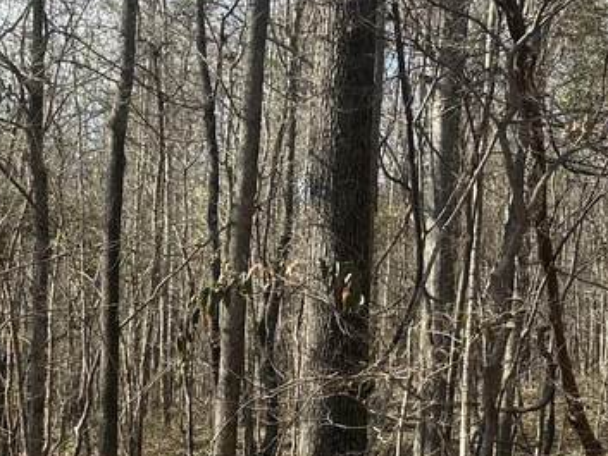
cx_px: 83
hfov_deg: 22.1
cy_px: 315
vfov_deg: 16.9
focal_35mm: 87
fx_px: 1529
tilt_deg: +2.9
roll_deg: -4.6
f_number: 1.78
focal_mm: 6.86
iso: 80
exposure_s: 1/1321
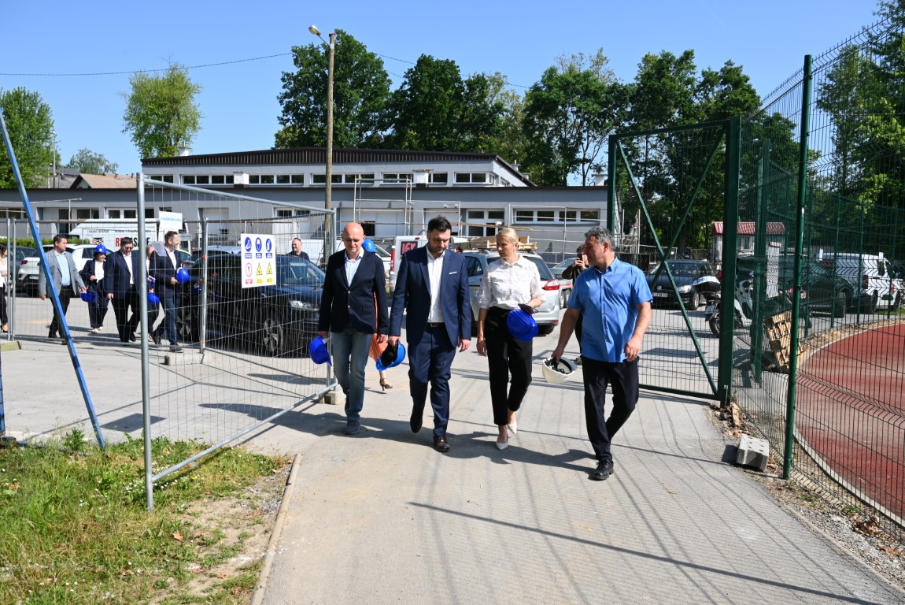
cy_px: 302
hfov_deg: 61.9
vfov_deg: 43.7
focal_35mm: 30
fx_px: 755
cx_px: 452
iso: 100
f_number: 9
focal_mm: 30
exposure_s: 1/200
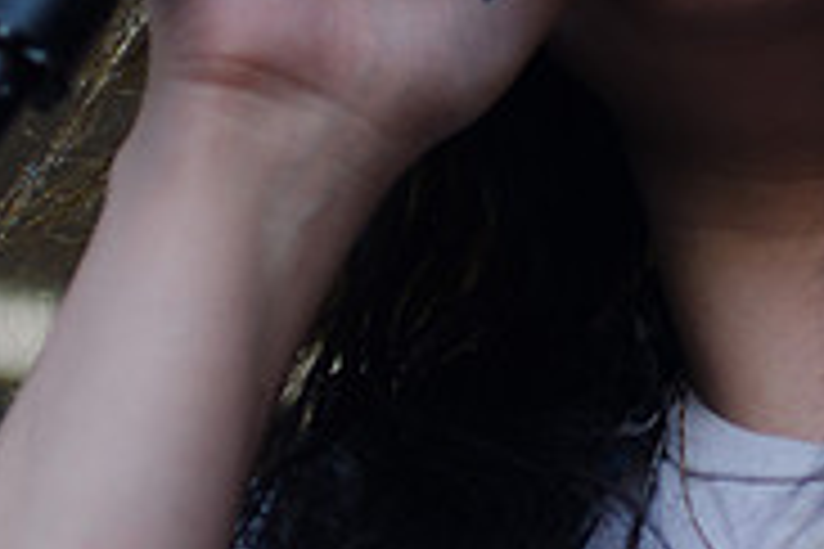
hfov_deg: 7.0
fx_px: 6729
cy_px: 45
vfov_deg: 4.7
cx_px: 702
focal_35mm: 294
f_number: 3.2
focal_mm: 62
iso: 125
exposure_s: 1/160
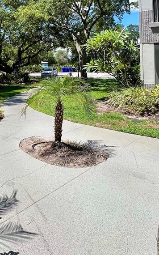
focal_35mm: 29
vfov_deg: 60.8
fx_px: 201
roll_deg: +1.6
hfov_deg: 43.0
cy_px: 61
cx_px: 67
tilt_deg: +2.1
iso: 32
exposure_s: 1/1340
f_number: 1.8
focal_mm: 1.57
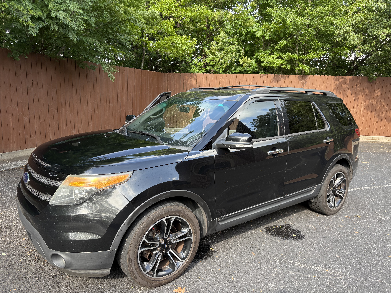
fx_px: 294
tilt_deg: -9.5
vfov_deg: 53.1
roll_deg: -0.9
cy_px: 146
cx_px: 196
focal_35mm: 26
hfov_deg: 67.3
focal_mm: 5.96
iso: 64
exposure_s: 1/259
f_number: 1.6
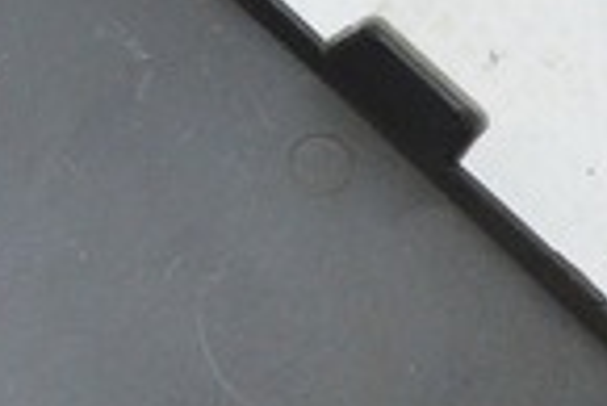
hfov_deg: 7.4
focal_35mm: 275
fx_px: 4641
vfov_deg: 5.0
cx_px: -126
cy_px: 303
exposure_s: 1/50
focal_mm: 26
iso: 400
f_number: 4
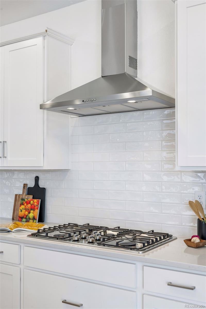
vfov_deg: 46.4
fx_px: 360
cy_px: 154
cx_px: 103
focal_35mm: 42
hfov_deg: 31.9
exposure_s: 1/30
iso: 400
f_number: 9
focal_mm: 42
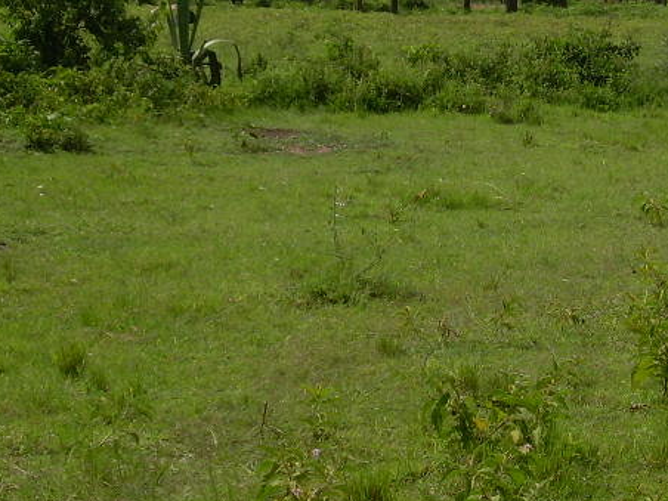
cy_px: 223
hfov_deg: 15.2
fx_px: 2489
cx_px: 513
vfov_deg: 11.5
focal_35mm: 129
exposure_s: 1/1000
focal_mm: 9.6
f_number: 3.3
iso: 50
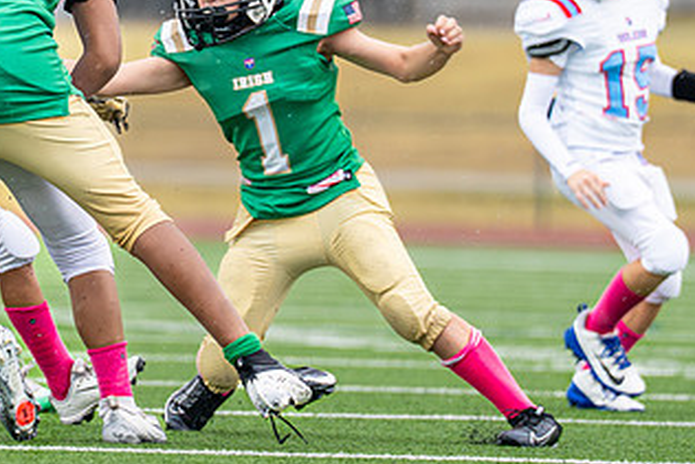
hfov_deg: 2.8
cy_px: 82
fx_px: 14311
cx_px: -47
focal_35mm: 741
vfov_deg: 1.9
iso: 400
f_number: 2.8
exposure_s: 1/1000
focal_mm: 200
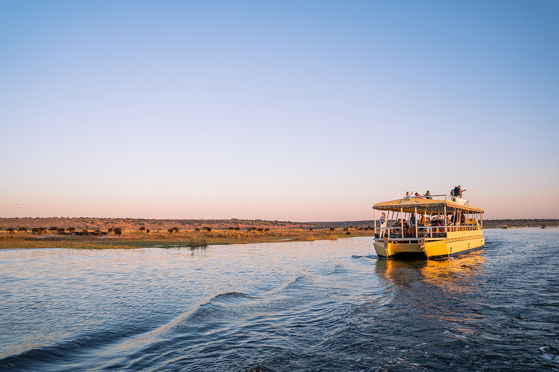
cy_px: 186
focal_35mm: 28
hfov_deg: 65.5
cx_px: 280
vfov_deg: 46.4
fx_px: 435
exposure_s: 1/400
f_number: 2.8
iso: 100
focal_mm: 28
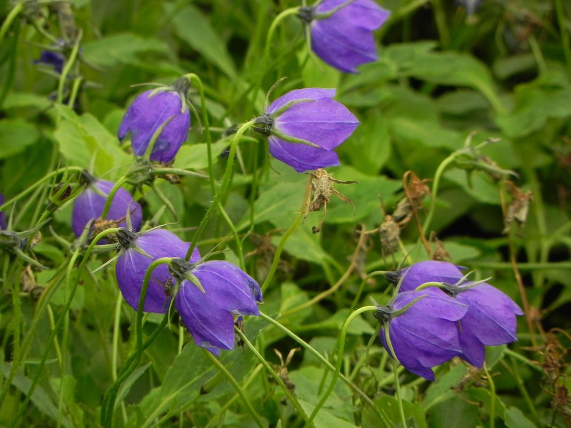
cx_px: 286
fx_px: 11183
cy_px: 214
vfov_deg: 2.2
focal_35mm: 678
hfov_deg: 2.9
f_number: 5
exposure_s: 1/200
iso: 160
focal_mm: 120
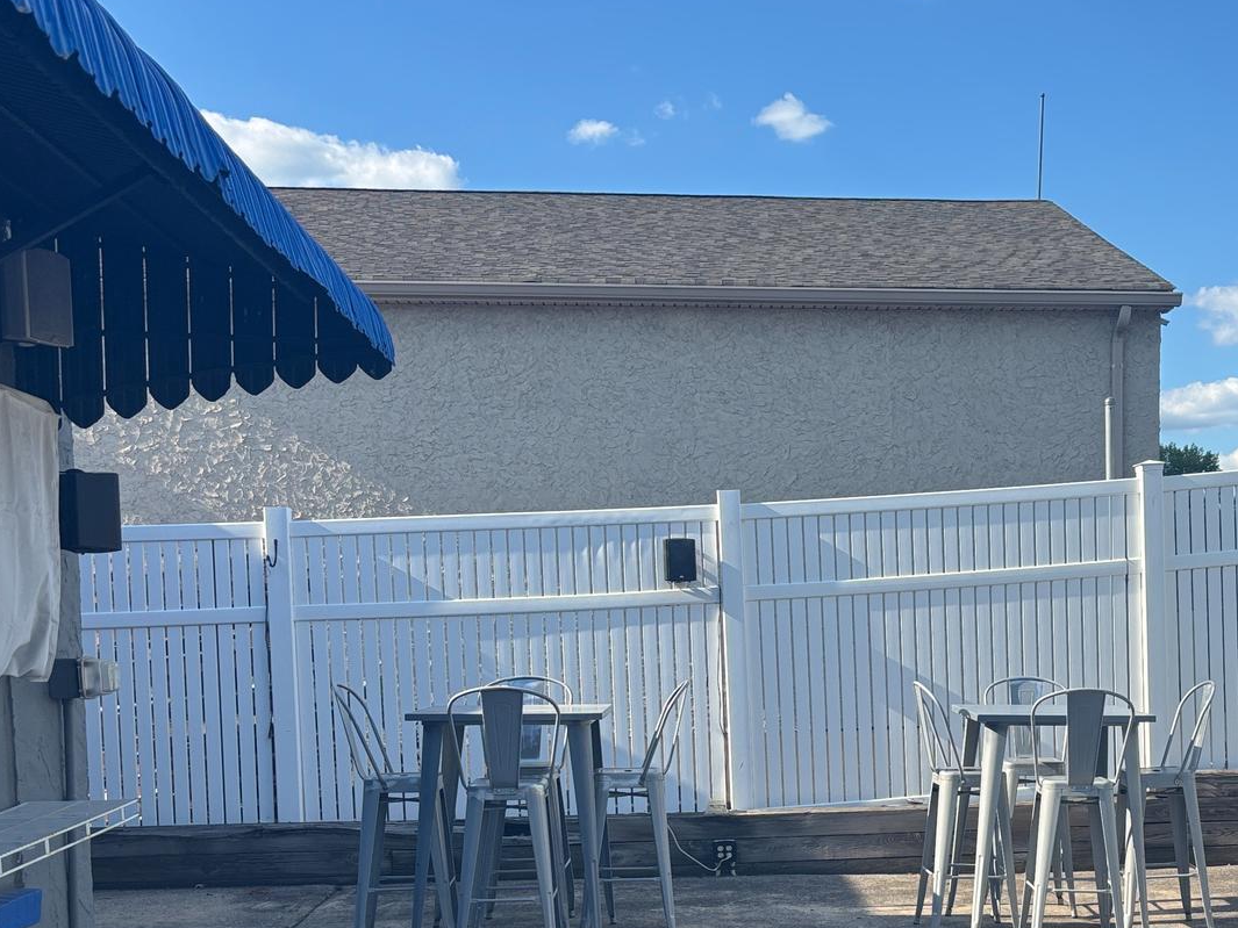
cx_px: 904
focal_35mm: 50
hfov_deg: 37.4
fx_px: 1788
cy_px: 751
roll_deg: +0.6
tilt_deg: -4.6
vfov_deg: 28.5
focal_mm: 5.96
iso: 50
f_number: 1.6
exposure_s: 1/1783
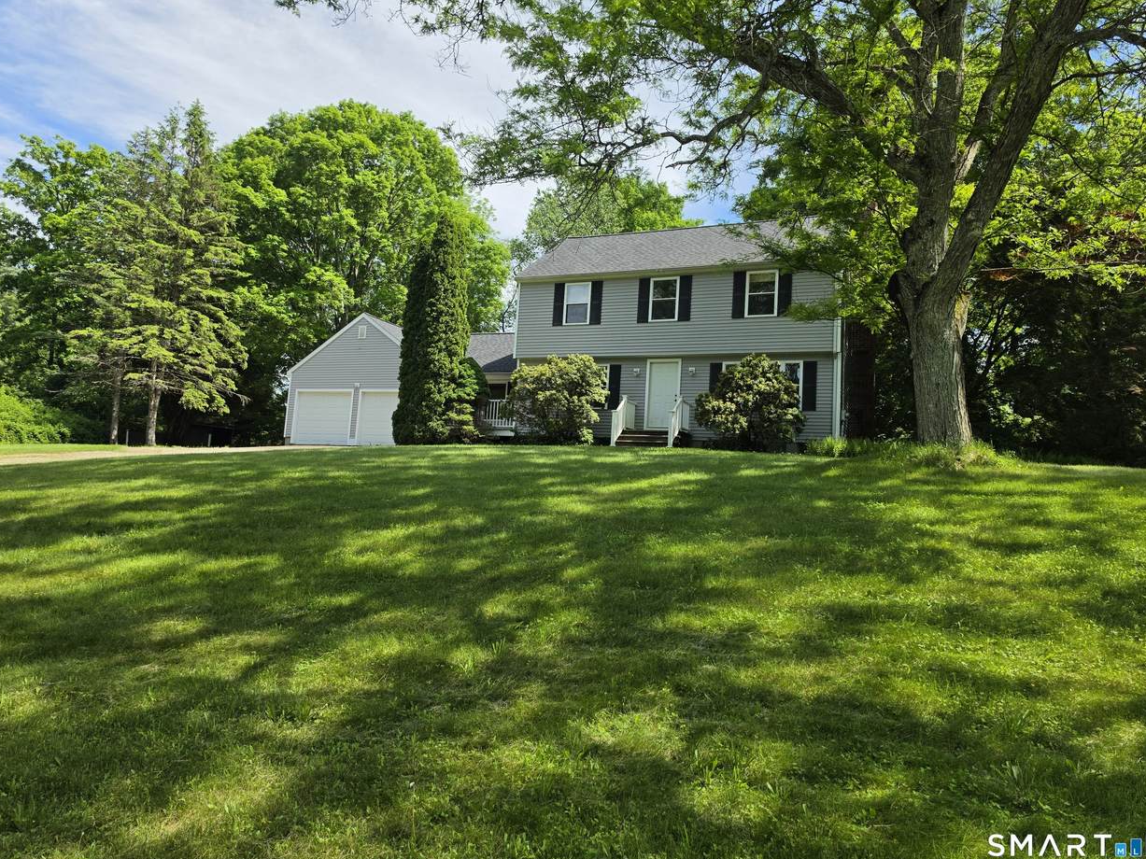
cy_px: 417
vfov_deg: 56.8
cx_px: 568
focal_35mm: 24
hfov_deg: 71.6
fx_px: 794
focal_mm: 6.5
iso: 64
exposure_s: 1/5015
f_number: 1.4
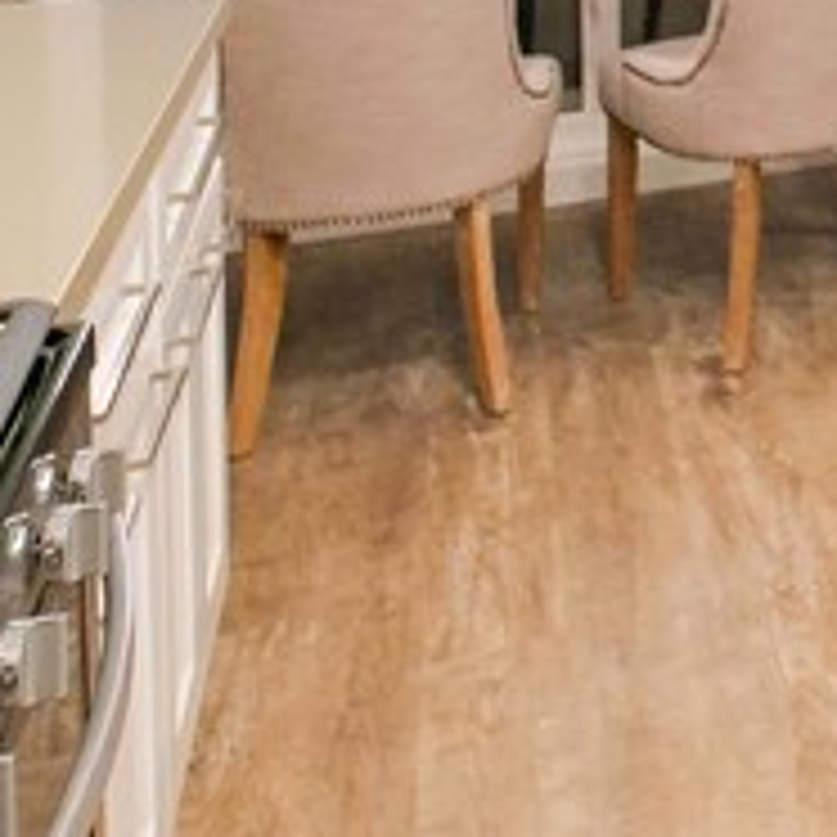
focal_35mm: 68
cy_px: -387
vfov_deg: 21.6
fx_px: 1860
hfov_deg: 19.2
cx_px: 1512
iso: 200
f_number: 2.8
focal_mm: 7
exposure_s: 1/30
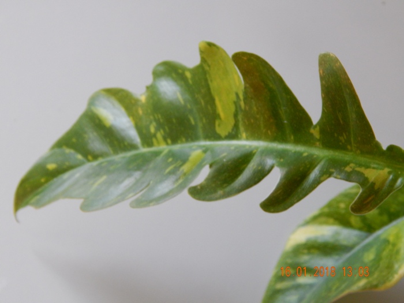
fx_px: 887
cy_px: 152
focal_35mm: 76
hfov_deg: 25.7
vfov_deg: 19.4
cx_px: 202
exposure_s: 1/20
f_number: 4.2
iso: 400
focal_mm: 13.5
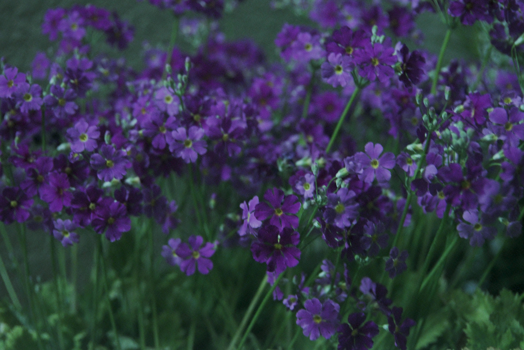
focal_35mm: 54
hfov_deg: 36.9
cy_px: 175
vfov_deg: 25.1
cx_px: 262
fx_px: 786
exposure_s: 1/5
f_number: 4.5
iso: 1600
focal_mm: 36
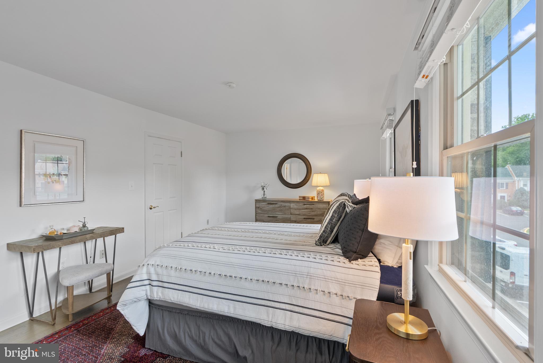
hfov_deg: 96.7
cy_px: 182
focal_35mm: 16
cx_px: 272
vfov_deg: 73.8
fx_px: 241
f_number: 8
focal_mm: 16
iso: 800
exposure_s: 1/13
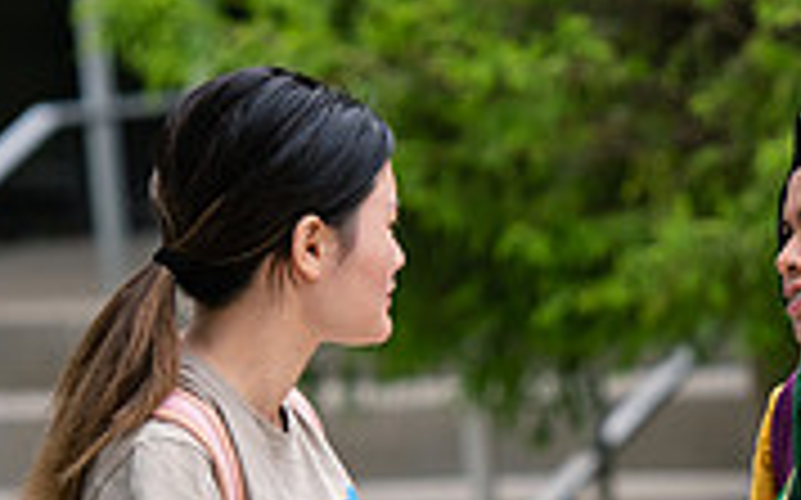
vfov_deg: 3.0
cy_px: 507
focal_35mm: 433
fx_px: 9446
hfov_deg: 4.8
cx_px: 738
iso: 160
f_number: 3.2
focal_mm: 130
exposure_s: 1/640
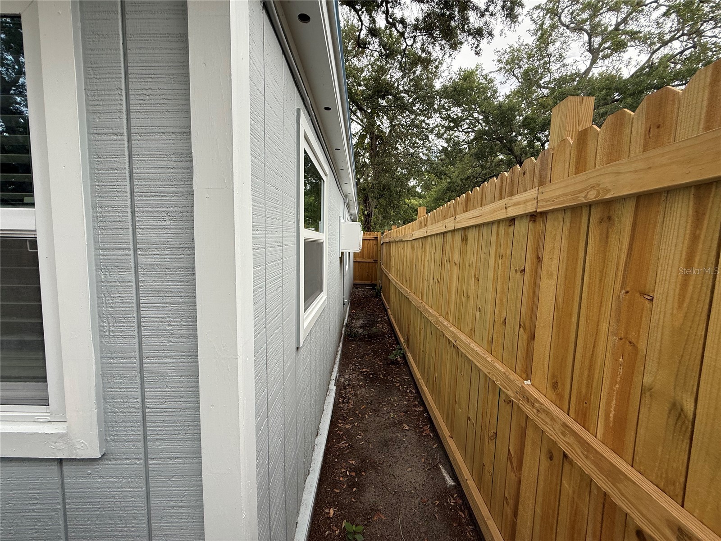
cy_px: 270
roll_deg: -2.9
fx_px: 292
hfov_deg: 102.1
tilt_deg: -2.5
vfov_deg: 85.7
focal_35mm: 14
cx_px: 360
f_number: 2.2
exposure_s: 1/347
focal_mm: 2.22
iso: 50
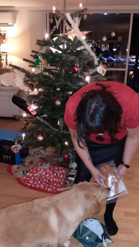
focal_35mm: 33
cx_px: 69
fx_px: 216
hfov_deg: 35.7
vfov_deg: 59.5
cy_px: 126
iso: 200
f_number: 1.7
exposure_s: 1/25
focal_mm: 3.92
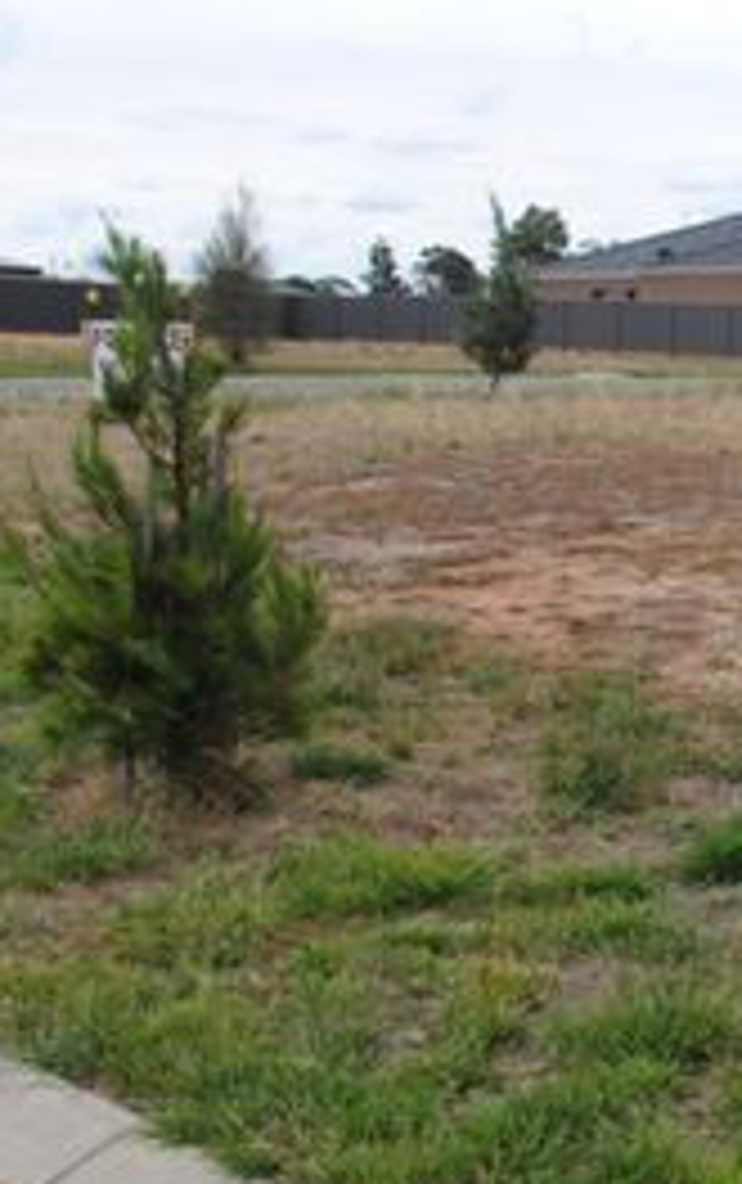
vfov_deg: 34.0
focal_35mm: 60
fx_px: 1936
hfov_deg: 19.9
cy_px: 583
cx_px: 971
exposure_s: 1/250
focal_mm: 22
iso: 100
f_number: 8
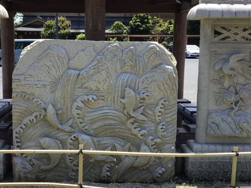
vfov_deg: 31.5
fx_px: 334
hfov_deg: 41.0
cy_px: 93
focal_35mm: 46
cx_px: 96
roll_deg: -1.4
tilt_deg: -8.3
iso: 25
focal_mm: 3.3
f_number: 2.4
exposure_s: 1/512
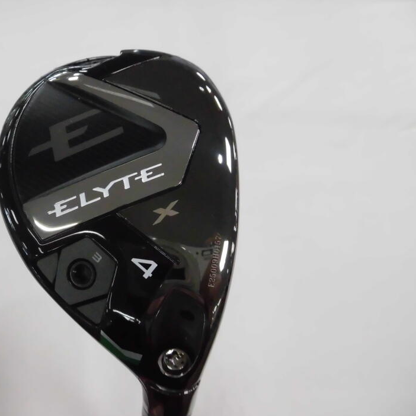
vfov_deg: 55.6
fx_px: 394
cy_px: 213
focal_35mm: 29
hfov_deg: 54.9
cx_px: 153
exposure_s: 1/250
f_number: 3.1
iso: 800
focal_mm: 4.3
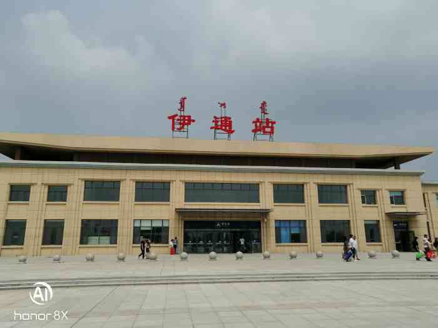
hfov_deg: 65.3
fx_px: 342
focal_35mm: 27
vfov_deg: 51.4
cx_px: 219
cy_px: 164
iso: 50
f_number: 1.8
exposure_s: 1/5000
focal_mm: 3.88
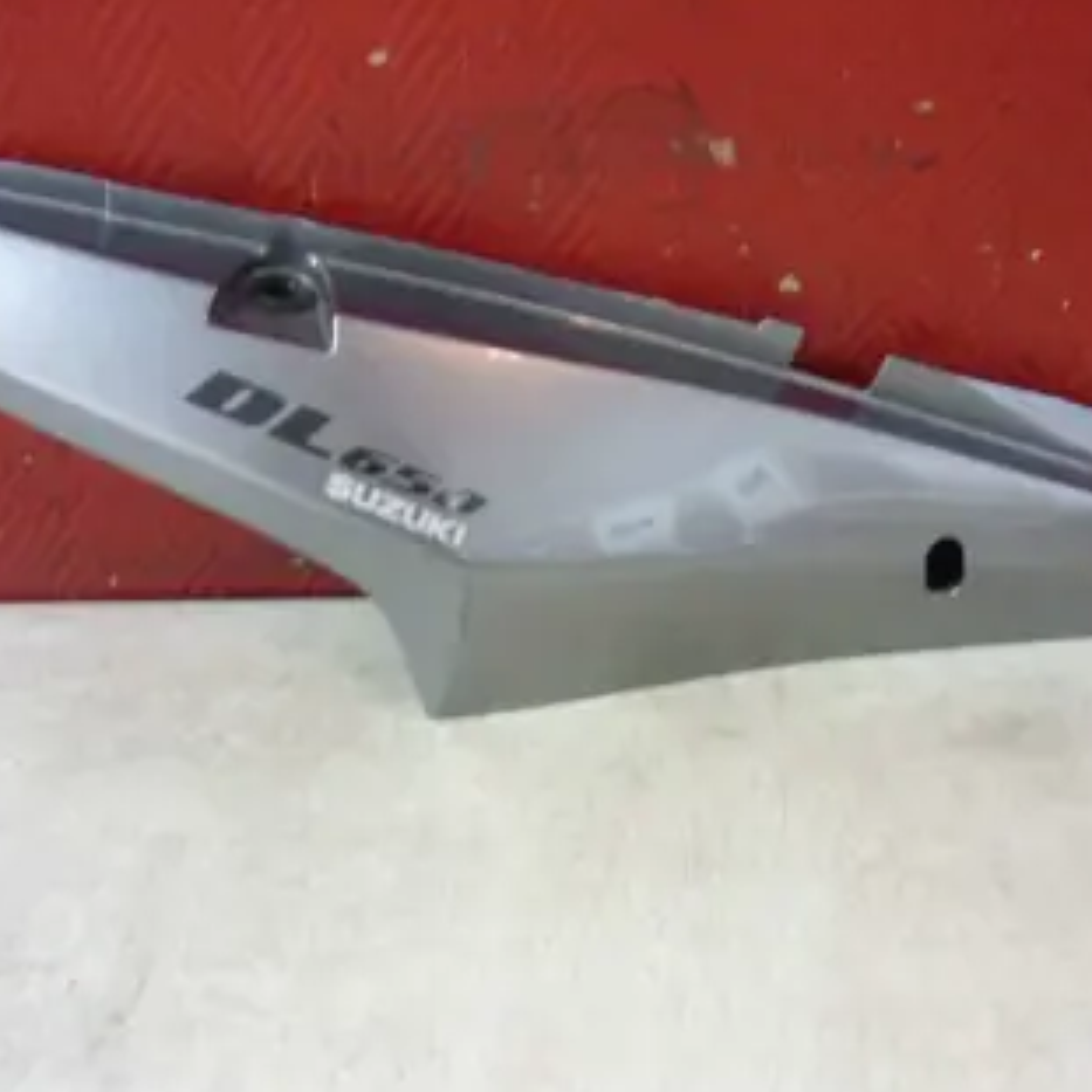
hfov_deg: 37.5
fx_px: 1606
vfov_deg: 37.5
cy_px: 474
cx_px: 513
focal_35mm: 45
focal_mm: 5.5
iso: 400
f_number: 2.8
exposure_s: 1/8
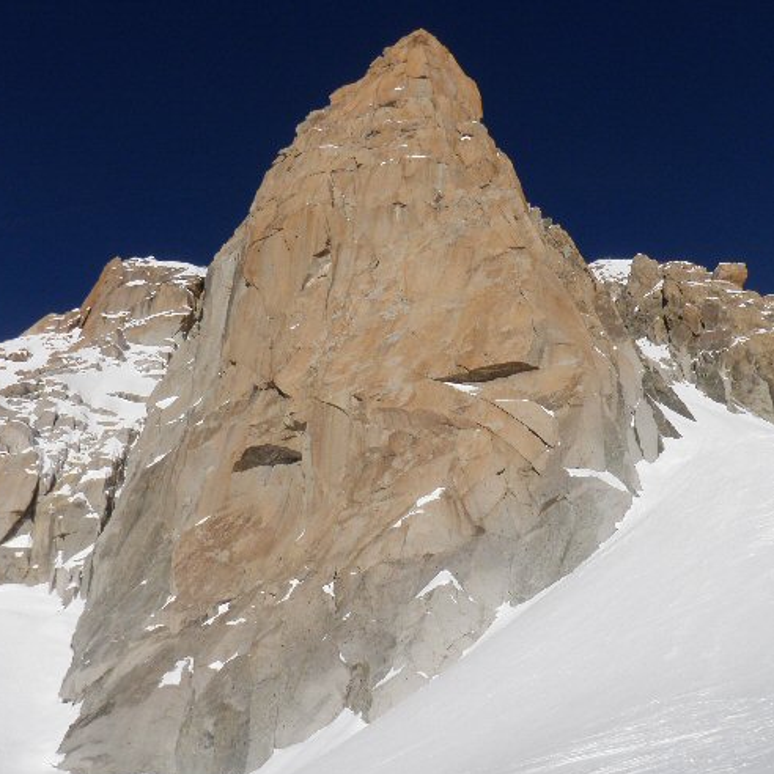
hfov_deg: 48.4
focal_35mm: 34
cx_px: 378
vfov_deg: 48.4
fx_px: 860
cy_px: 393
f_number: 5
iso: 50
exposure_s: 1/500
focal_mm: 5
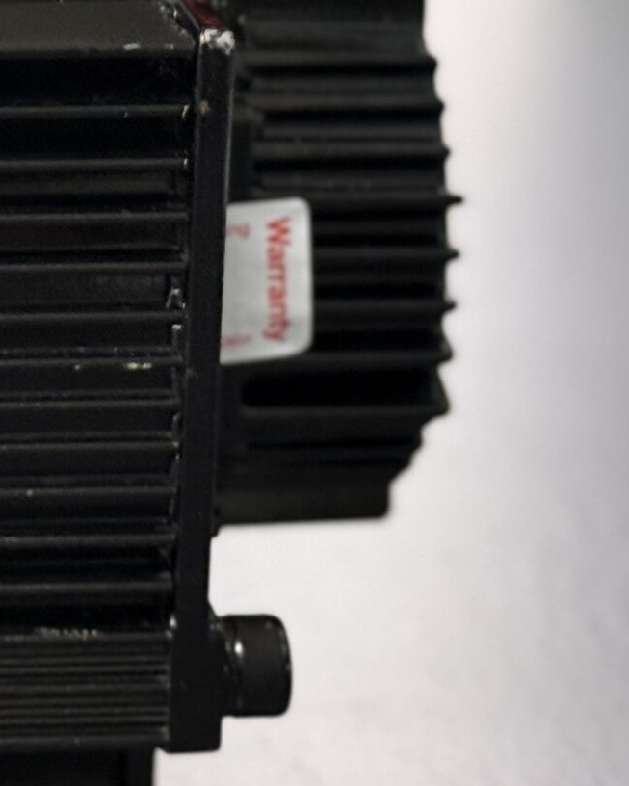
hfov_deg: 10.2
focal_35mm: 147
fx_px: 3420
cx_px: -322
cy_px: 113
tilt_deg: -16.5
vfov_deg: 13.0
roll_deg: -0.1
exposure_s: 1/33
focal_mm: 6.76
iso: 250
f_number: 1.78
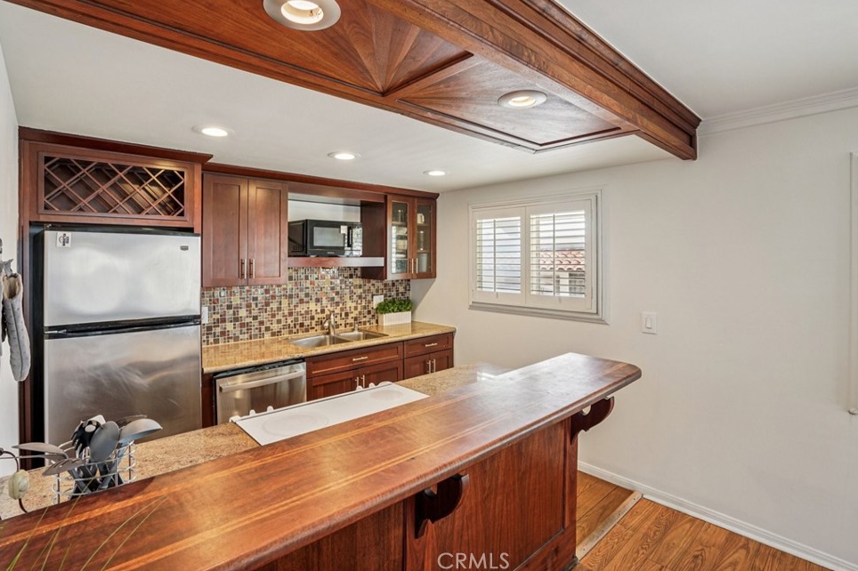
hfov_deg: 93.2
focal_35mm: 17
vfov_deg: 70.4
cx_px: 411
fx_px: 405
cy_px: 270
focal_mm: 16
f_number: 8
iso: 400
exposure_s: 1/10
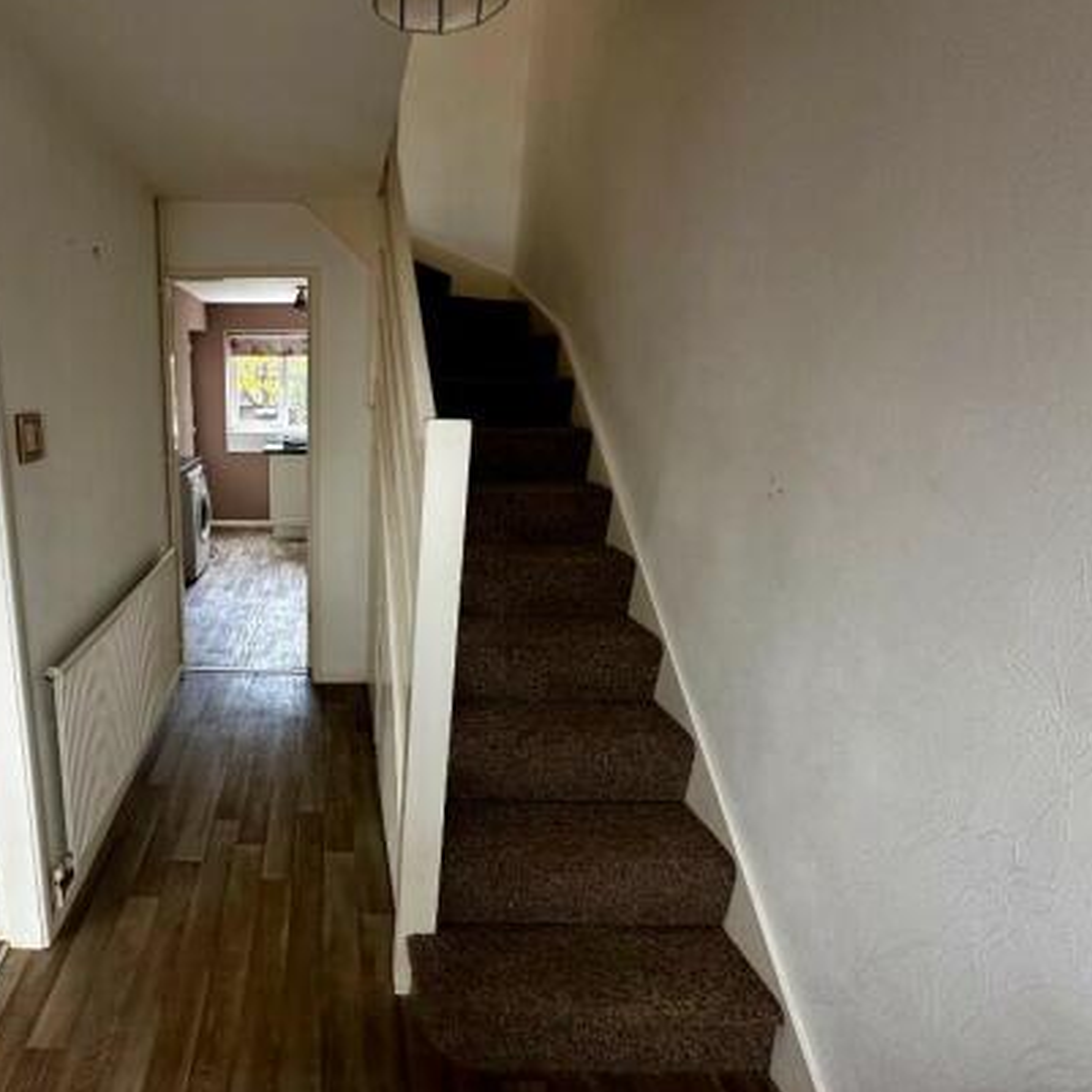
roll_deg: -0.3
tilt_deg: -12.2
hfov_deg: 76.7
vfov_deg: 80.7
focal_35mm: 18
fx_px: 642
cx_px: 320
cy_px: 521
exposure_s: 1/60
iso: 400
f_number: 2.2
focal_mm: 2.22
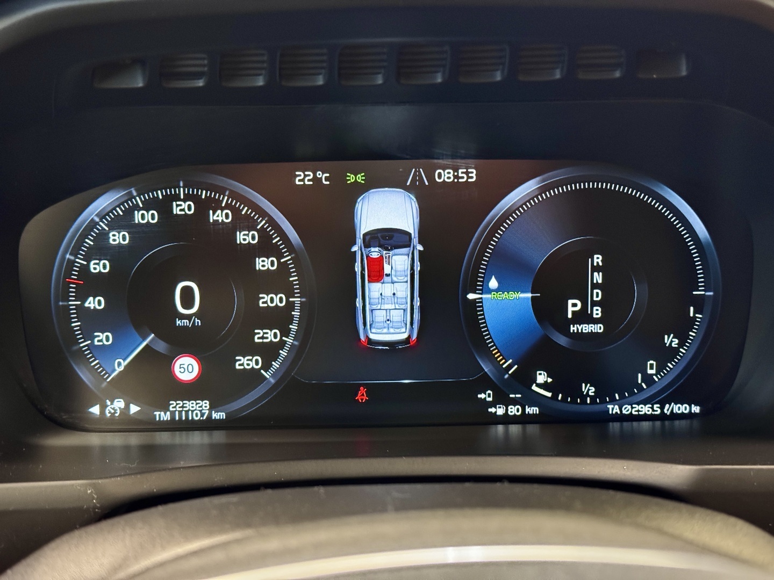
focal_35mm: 48
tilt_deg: -23.4
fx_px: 1073
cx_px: 387
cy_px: 290
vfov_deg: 30.3
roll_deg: +0.4
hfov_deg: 39.7
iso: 500
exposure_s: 1/26
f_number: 1.78
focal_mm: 6.76
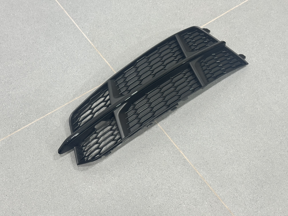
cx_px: 144
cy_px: 108
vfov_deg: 30.3
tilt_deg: -60.6
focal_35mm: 48
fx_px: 399
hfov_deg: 39.7
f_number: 1.78
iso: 100
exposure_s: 1/100
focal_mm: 6.76
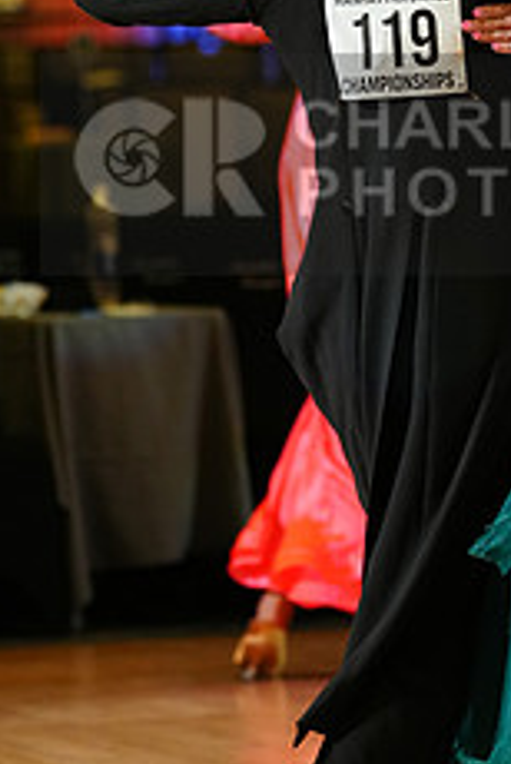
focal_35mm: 320
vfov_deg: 6.4
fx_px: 6792
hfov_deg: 4.3
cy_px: 166
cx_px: 499
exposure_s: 1/500
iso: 2000
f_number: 2.8
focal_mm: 127
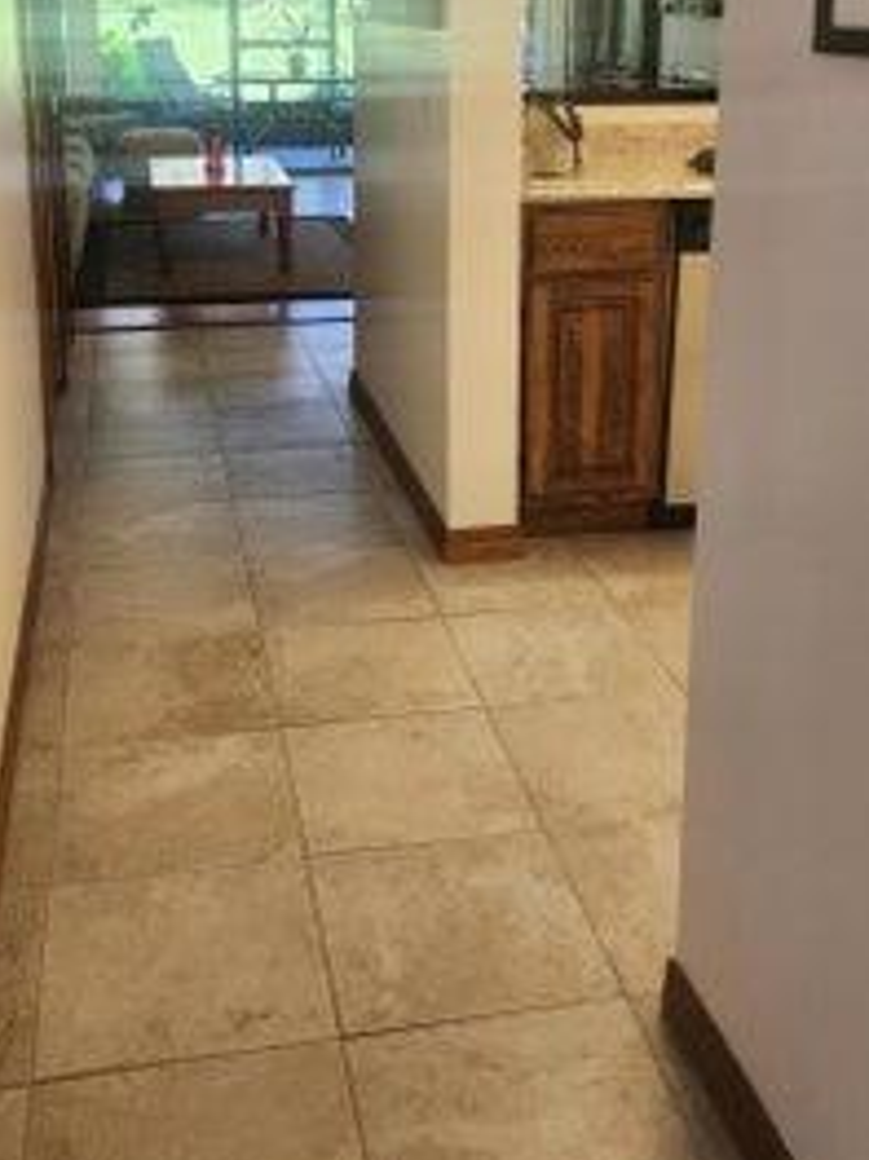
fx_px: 1407
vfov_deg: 43.6
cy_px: 309
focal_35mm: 42
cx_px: 423
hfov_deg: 34.3
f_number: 1.8
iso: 200
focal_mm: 5.4
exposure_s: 1/180
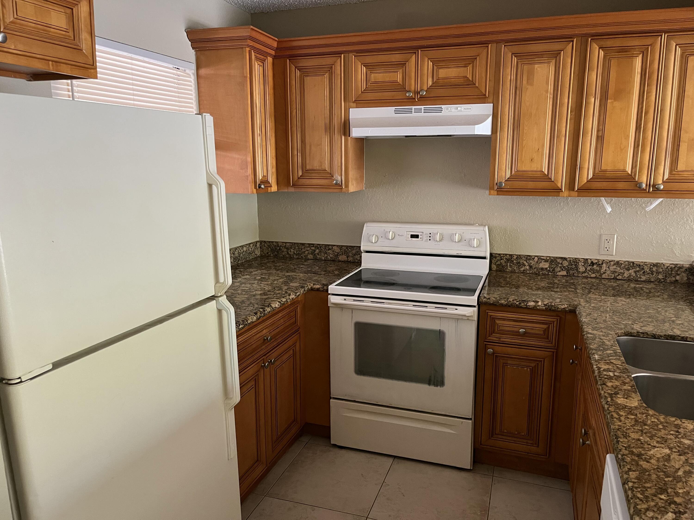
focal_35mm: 26
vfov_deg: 53.1
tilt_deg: -8.9
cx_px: 347
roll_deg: -1.2
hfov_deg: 67.3
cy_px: 260
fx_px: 521
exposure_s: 1/60
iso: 250
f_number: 1.6
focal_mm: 5.1
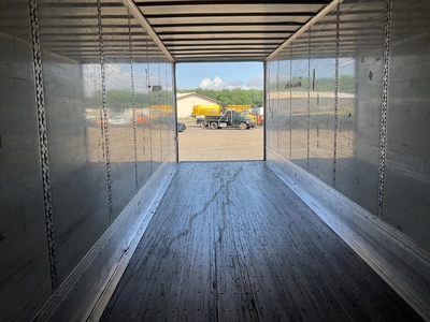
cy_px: 161
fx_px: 360
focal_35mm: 29
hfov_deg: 61.7
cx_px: 215
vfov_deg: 48.2
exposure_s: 1/362
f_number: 1.8
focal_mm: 3
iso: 25
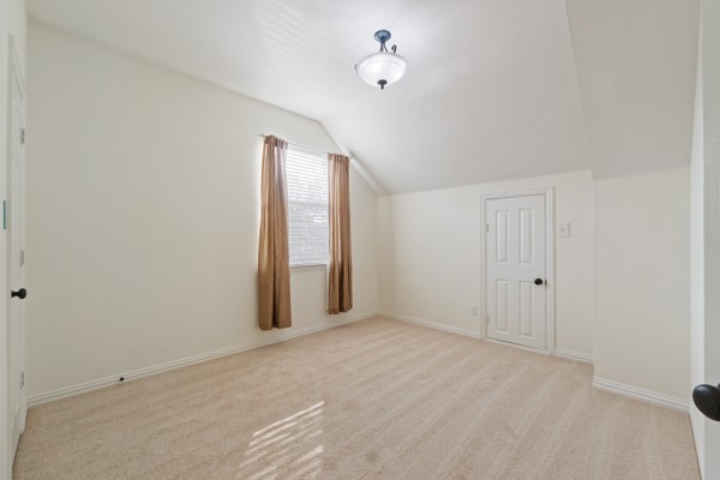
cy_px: 240
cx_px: 360
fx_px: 300
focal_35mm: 15
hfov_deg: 100.4
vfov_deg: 77.3
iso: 250
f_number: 9
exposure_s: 1/8
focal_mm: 10
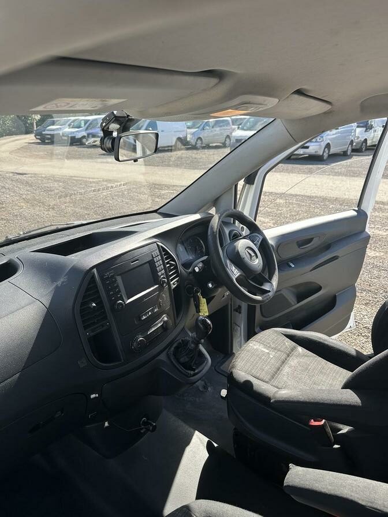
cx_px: 194
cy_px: 258
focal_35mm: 24
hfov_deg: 56.8
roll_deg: -0.4
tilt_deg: -22.1
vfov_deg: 71.6
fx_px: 359
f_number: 1.78
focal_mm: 6.86
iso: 80
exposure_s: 1/918
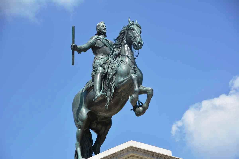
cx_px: 120
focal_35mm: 105
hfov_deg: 19.5
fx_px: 697
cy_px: 80
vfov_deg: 13.0
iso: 100
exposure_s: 1/640
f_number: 6.3
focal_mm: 70
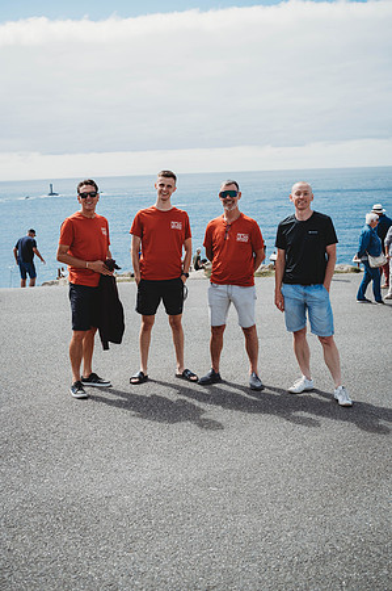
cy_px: 296
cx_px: 196
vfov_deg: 48.5
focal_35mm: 40
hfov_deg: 33.3
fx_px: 655
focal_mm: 40
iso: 100
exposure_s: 1/1250
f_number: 4
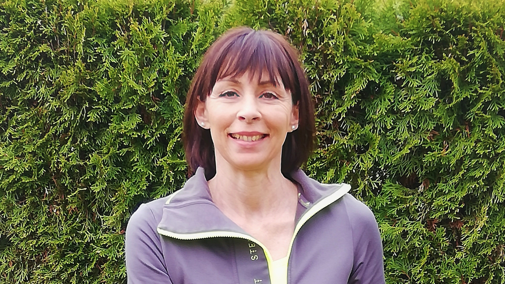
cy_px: 320
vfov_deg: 12.4
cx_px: 253
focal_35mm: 96
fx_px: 1285
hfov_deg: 22.2
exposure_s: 1/60
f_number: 2.2
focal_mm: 3.81
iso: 50
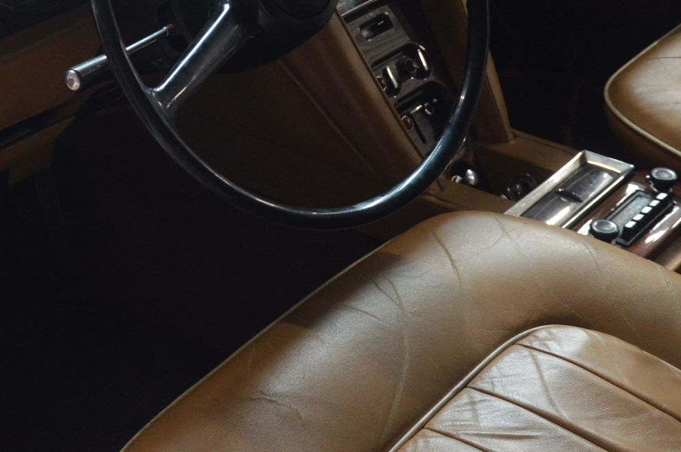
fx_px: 1379
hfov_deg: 27.7
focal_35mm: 73
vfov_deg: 18.3
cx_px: 264
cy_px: 29
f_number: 4
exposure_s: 1/15
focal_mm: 25
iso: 1600
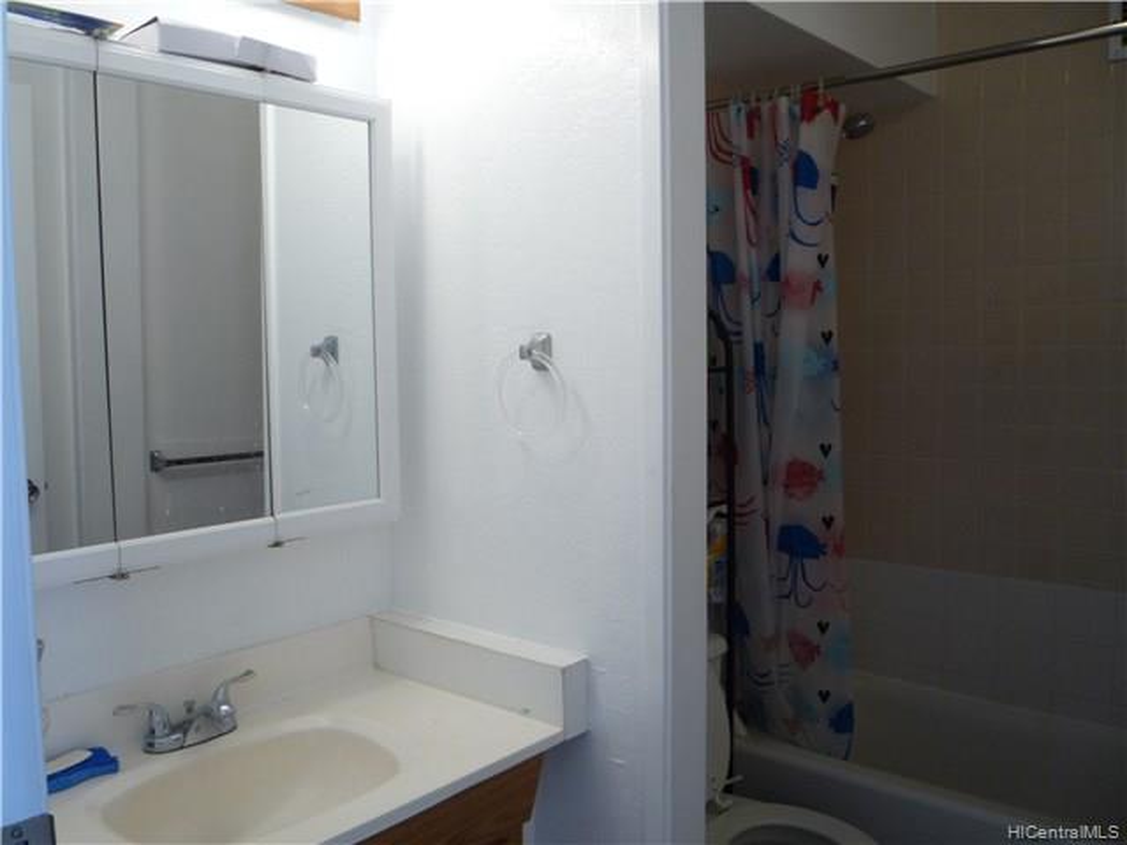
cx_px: 564
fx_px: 977
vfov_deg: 46.8
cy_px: 422
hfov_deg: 60.0
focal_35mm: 30
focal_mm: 5.2
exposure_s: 1/30
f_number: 3.3
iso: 160
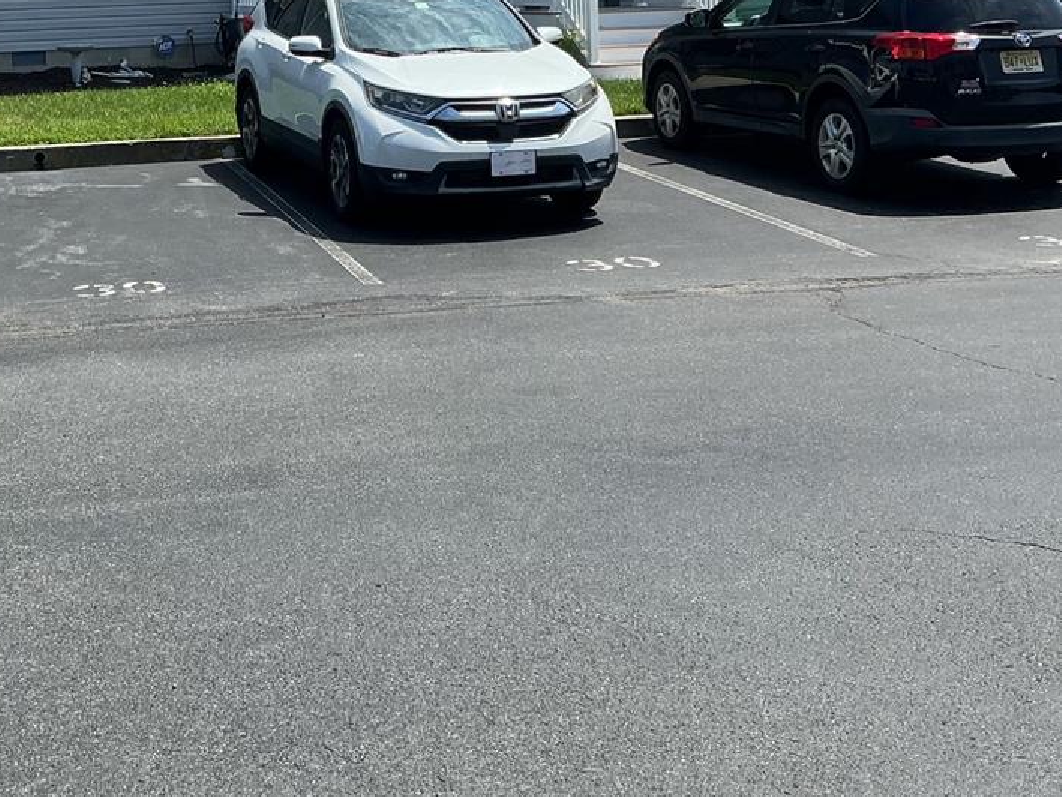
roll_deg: +2.1
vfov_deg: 23.8
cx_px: 292
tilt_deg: -0.9
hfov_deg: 32.2
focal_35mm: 59
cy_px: 9
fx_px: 1810
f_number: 1.8
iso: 25
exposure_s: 1/1626
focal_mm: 3
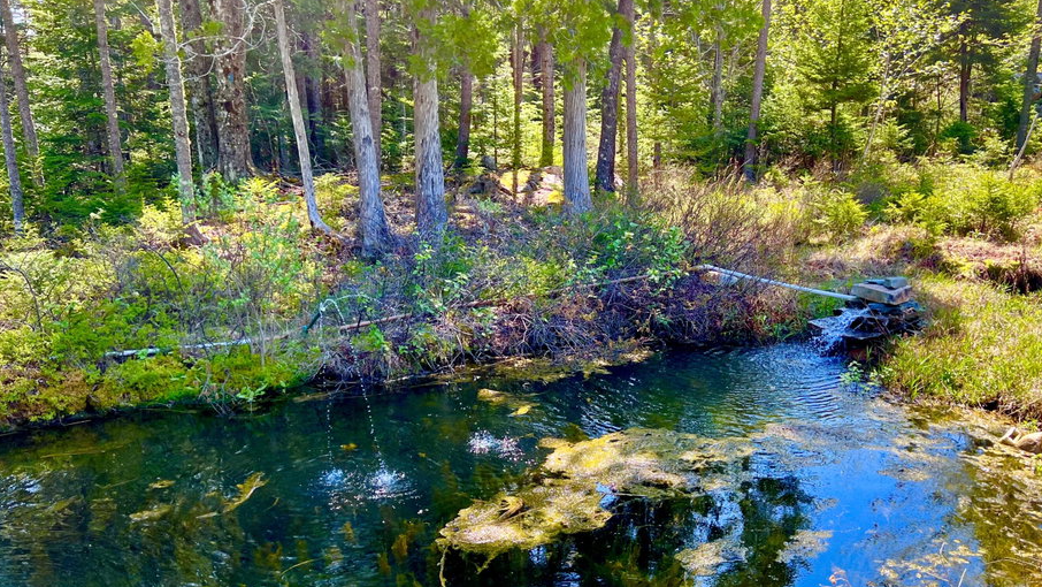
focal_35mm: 32
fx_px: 884
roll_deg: -1.0
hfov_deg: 60.8
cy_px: 388
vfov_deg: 36.3
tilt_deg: -15.5
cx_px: 583
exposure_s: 1/536
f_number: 1.5
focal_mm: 5.7
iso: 50
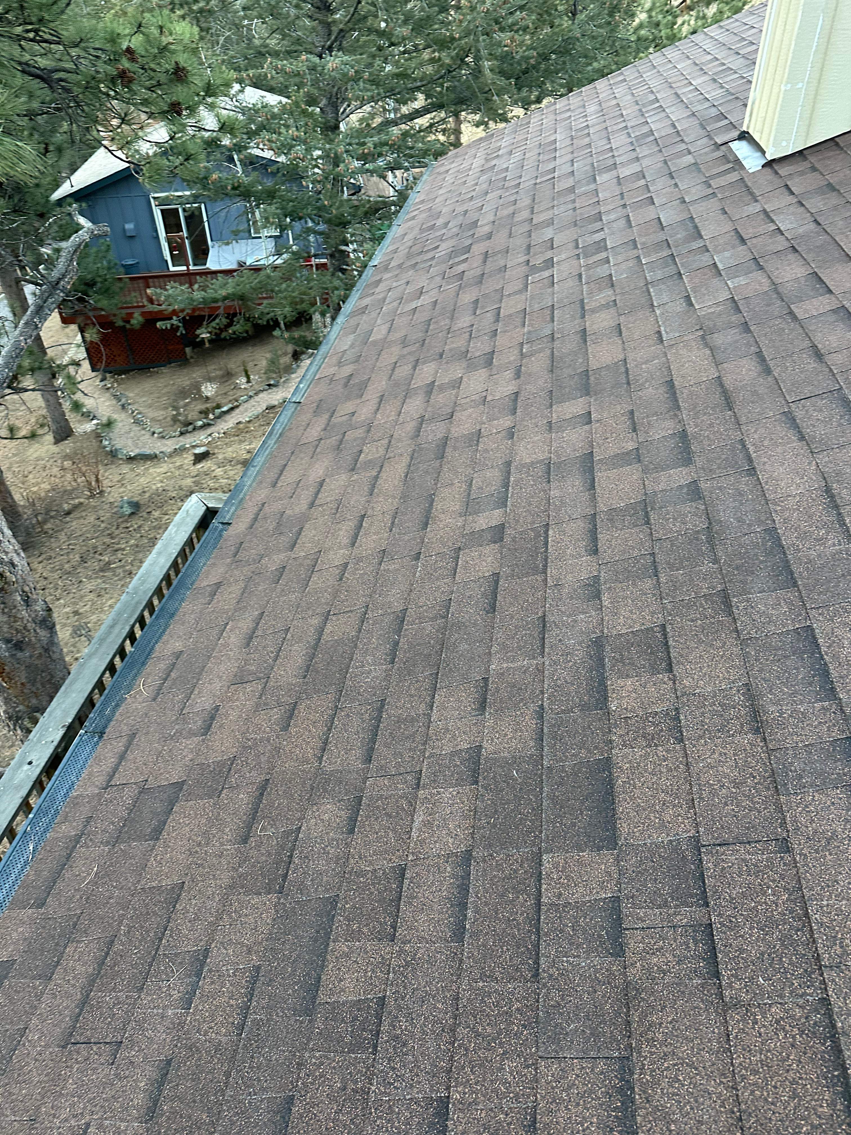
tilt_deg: -37.9
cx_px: 426
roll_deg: +3.6
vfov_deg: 71.6
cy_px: 568
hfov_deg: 56.8
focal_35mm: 24
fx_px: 787
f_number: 1.78
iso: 250
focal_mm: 6.86
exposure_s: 1/73
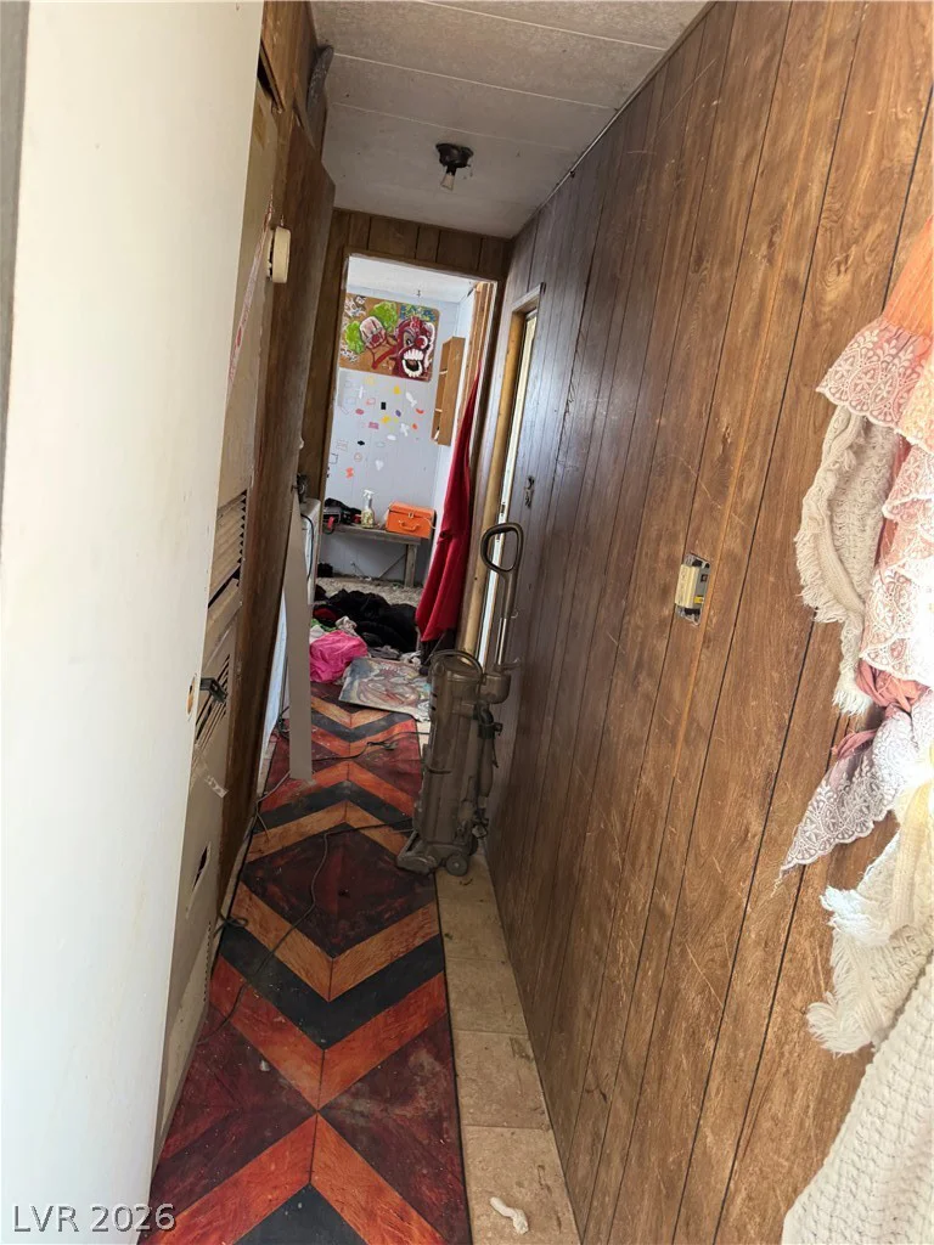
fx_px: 863
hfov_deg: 56.8
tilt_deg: -7.0
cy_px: 622
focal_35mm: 24
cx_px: 467
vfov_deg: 71.6
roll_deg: -8.1
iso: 200
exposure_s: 1/72
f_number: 1.78
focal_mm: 6.76
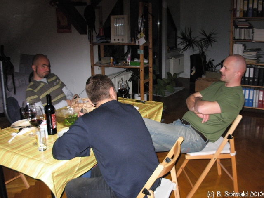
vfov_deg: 37.7
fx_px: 290
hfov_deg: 49.0
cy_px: 99
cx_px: 132
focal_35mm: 38
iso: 366
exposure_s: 1/148
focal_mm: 6.3
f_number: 2.9
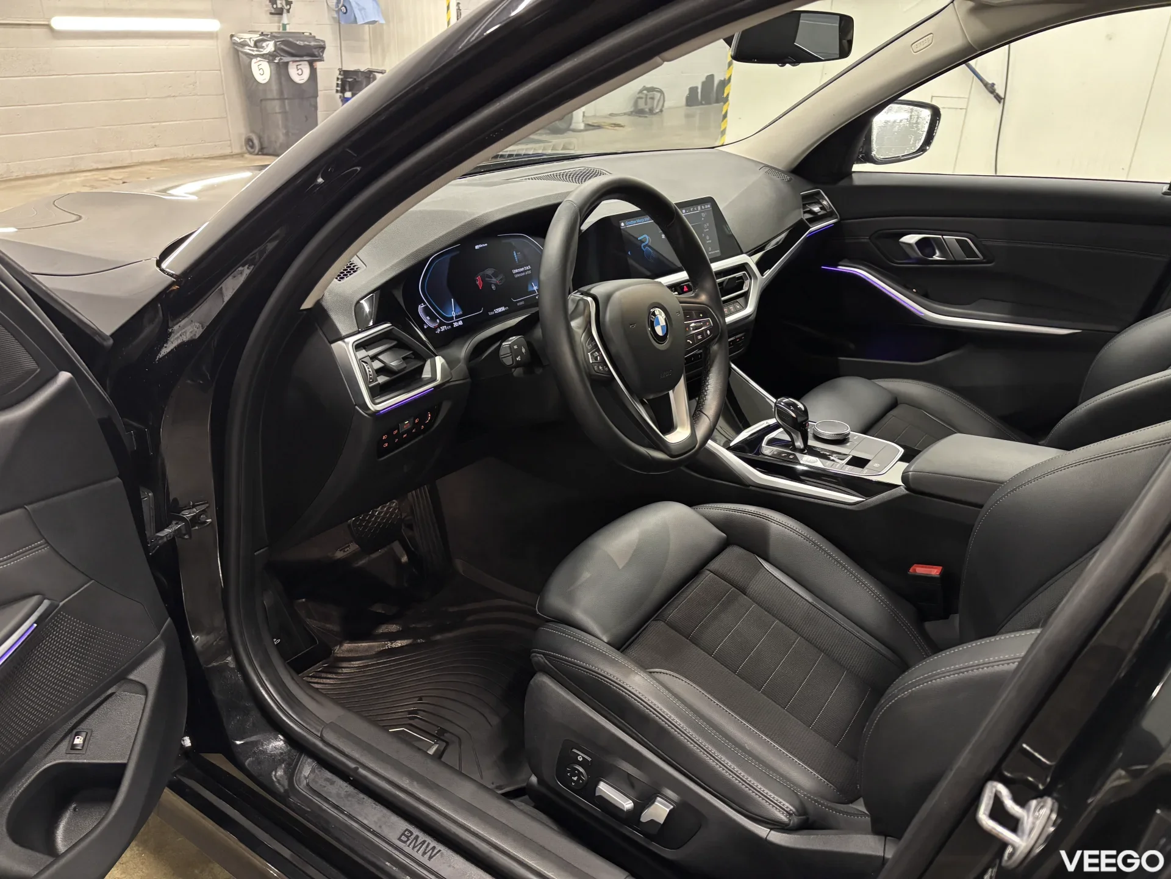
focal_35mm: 26
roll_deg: -3.2
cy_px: 440
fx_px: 880
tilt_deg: -24.7
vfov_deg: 53.1
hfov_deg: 67.3
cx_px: 586
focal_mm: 5.96
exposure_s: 1/50
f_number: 1.6
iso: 400
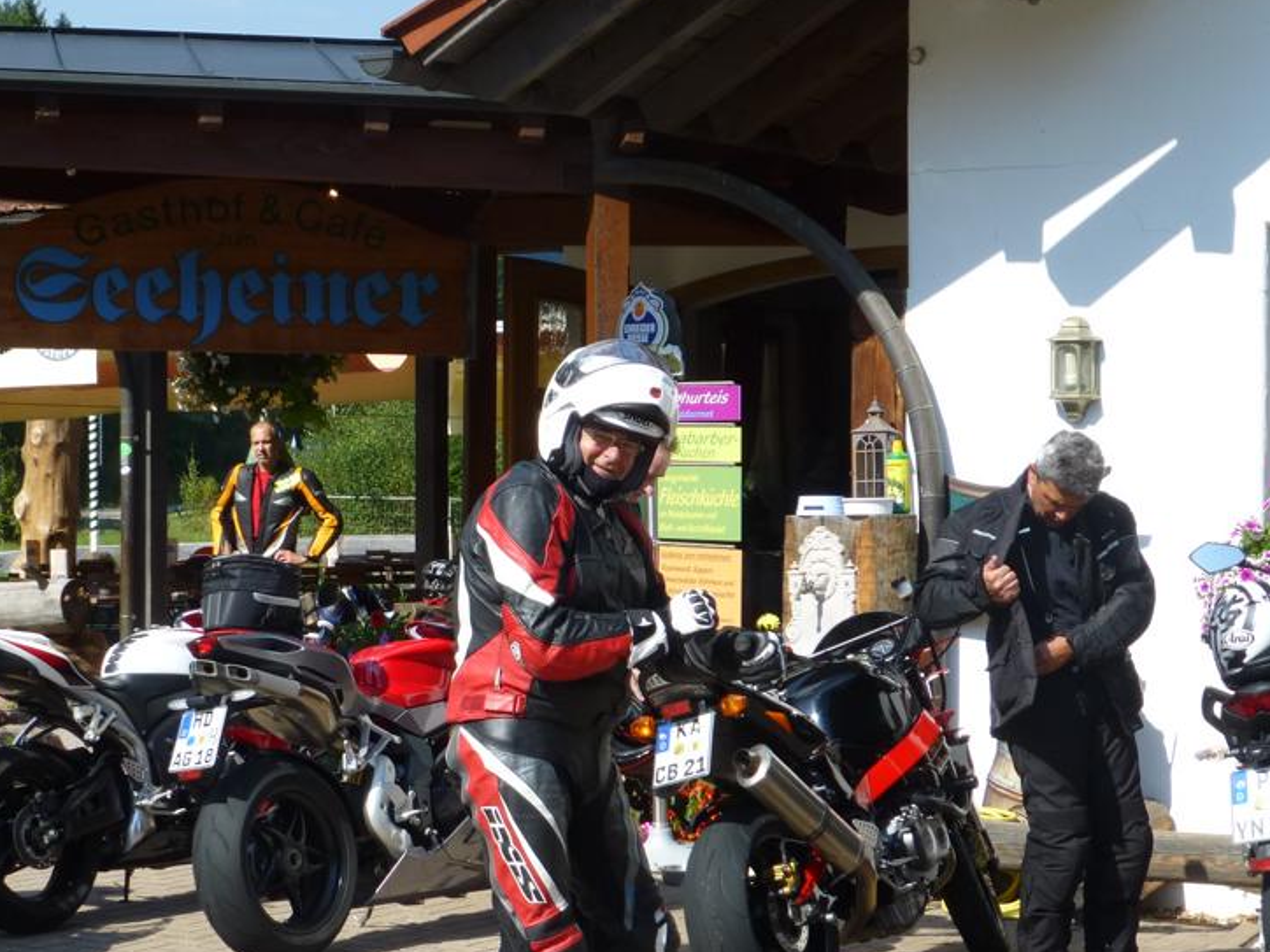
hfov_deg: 23.7
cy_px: 596
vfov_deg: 18.0
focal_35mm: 82
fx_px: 3008
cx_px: 442
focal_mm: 10.3
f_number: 4.7
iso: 100
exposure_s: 1/500
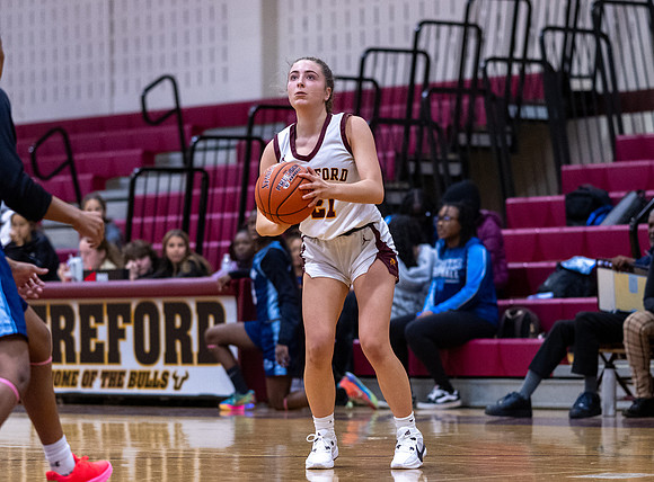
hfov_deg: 11.7
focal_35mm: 170
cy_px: 269
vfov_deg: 8.6
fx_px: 3197
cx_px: 350
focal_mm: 85
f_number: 1.8
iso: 2500
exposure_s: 1/1250
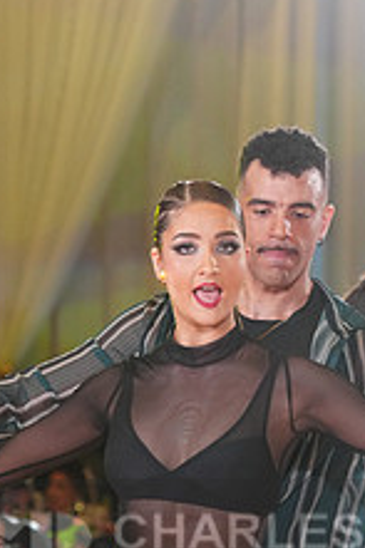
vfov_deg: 6.6
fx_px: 4722
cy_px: 563
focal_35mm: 310
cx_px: 267
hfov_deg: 4.4
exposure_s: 1/400
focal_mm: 118
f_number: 4
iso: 2500
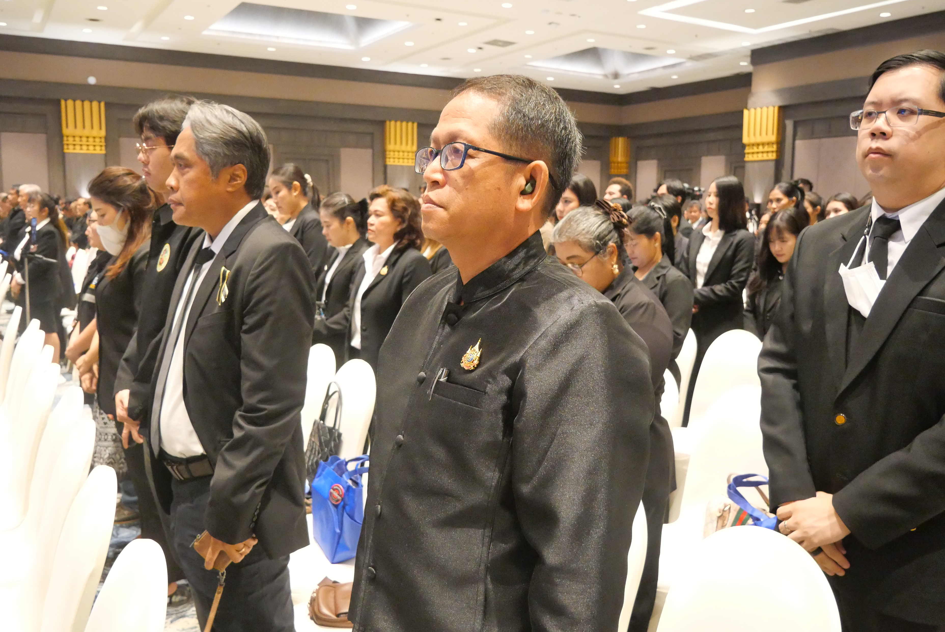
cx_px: 472
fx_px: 814
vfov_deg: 42.4
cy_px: 316
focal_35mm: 31
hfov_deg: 60.3
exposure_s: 1/40
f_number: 3.7
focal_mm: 15
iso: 4000
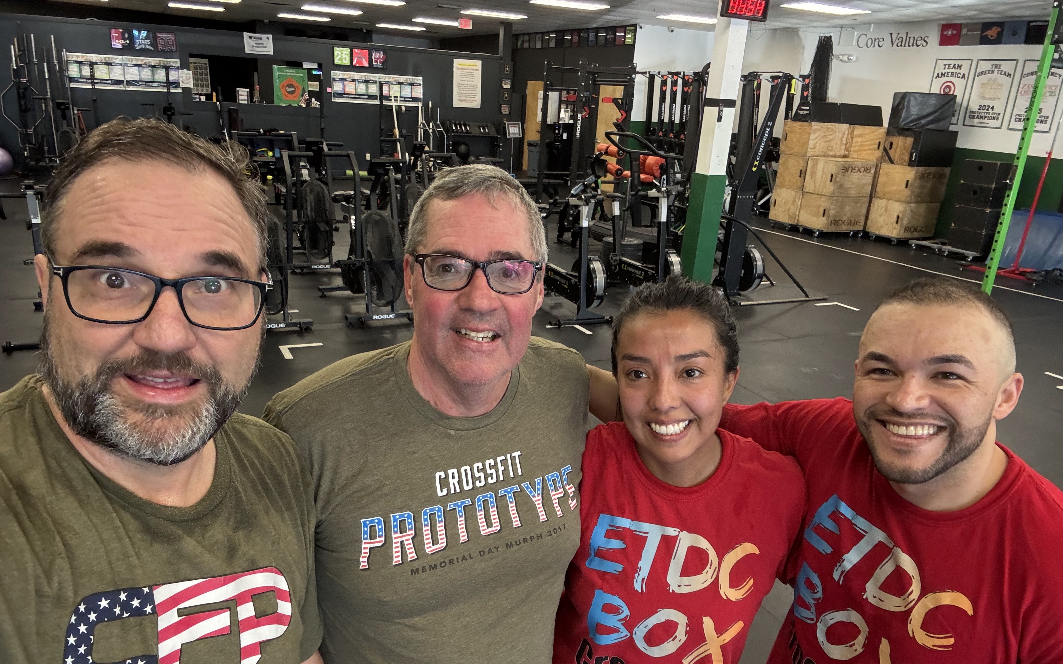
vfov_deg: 49.2
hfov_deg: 72.5
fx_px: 724
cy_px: 364
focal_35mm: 25
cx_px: 531
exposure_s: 1/40
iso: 250
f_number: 1.9
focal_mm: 2.69
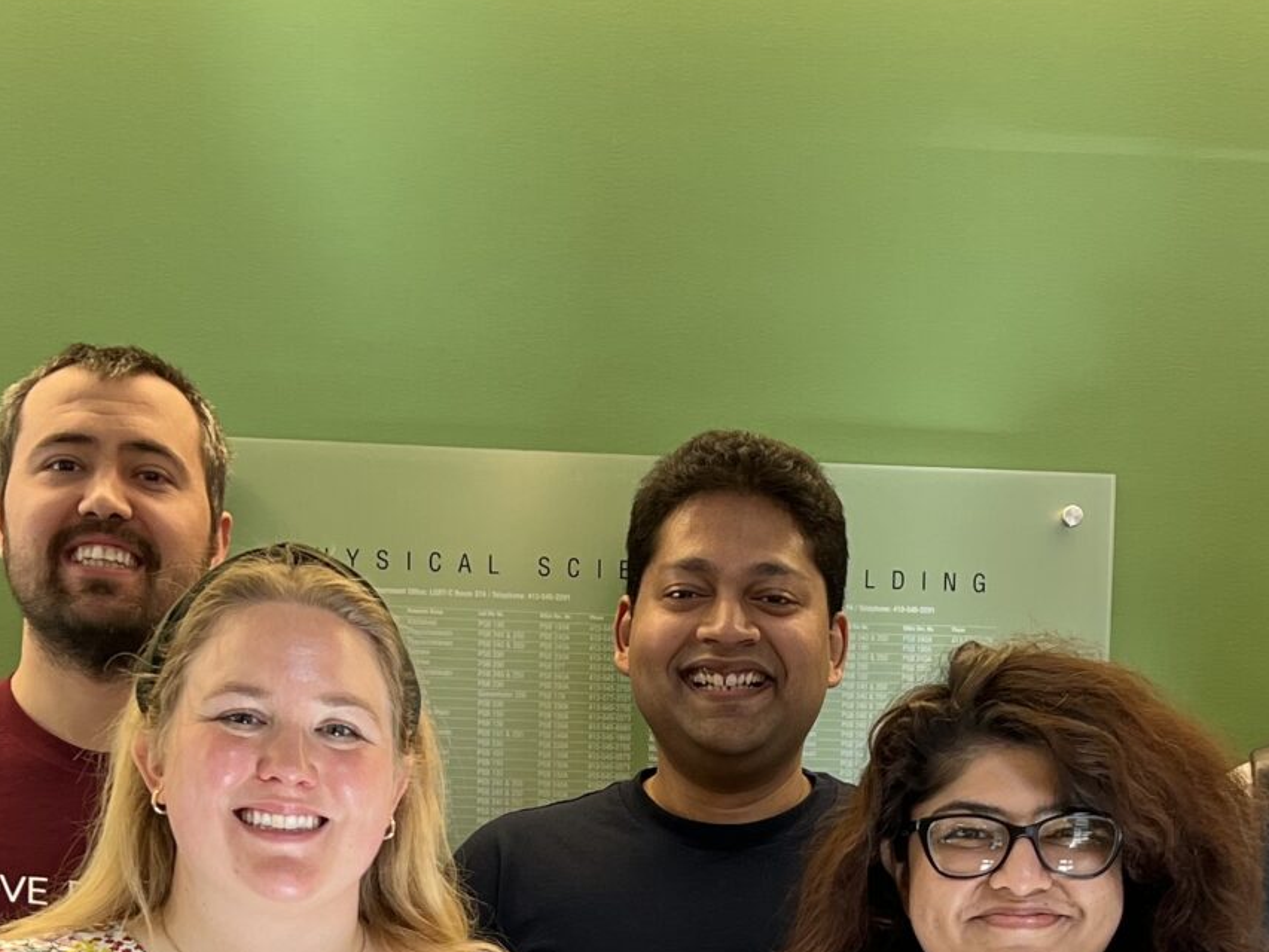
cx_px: 725
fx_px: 2860
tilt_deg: -4.5
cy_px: 1177
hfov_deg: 25.0
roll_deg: -1.4
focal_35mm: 78
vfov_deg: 17.9
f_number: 1.5
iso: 80
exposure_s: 1/120
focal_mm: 5.7
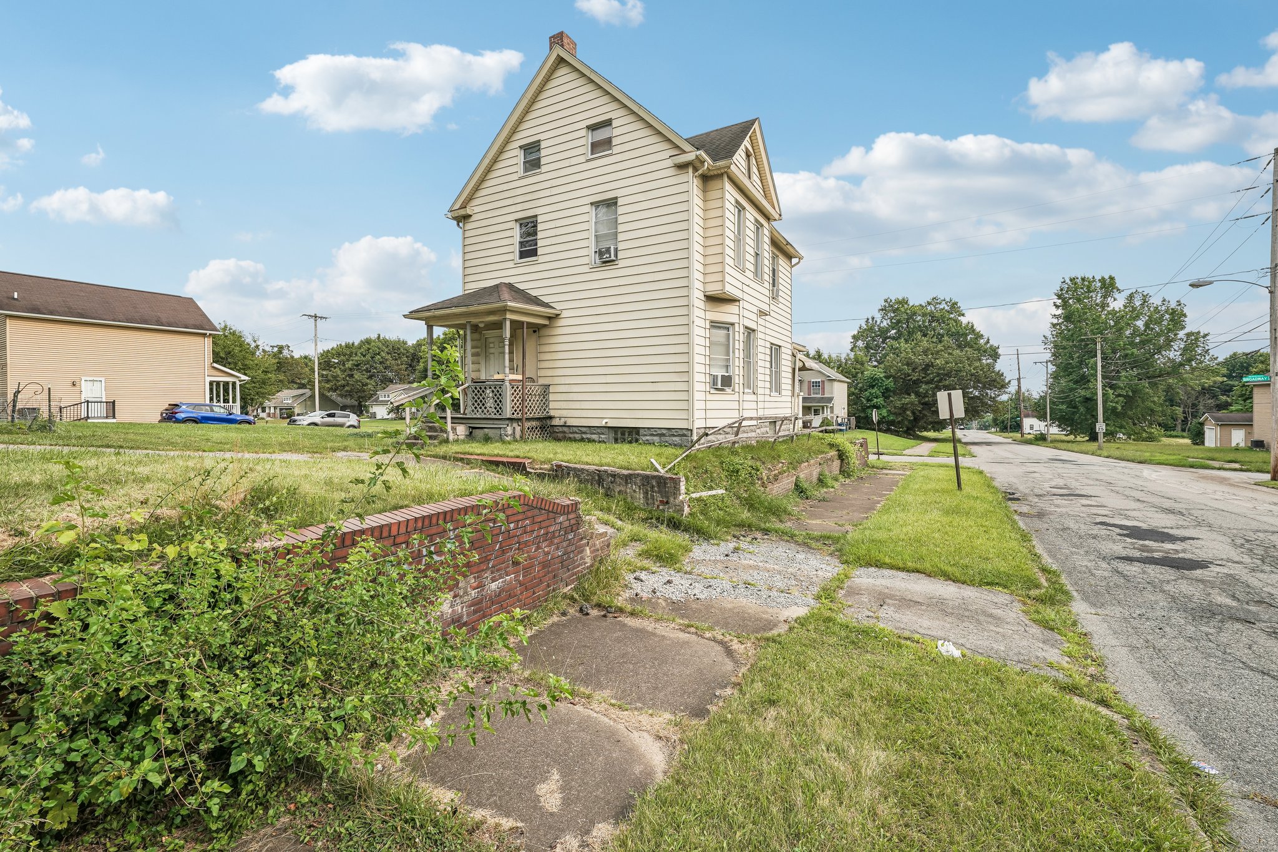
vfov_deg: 77.3
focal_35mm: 15
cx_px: 639
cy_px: 426
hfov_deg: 100.4
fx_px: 532
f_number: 8
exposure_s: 1/160
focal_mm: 15
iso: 100
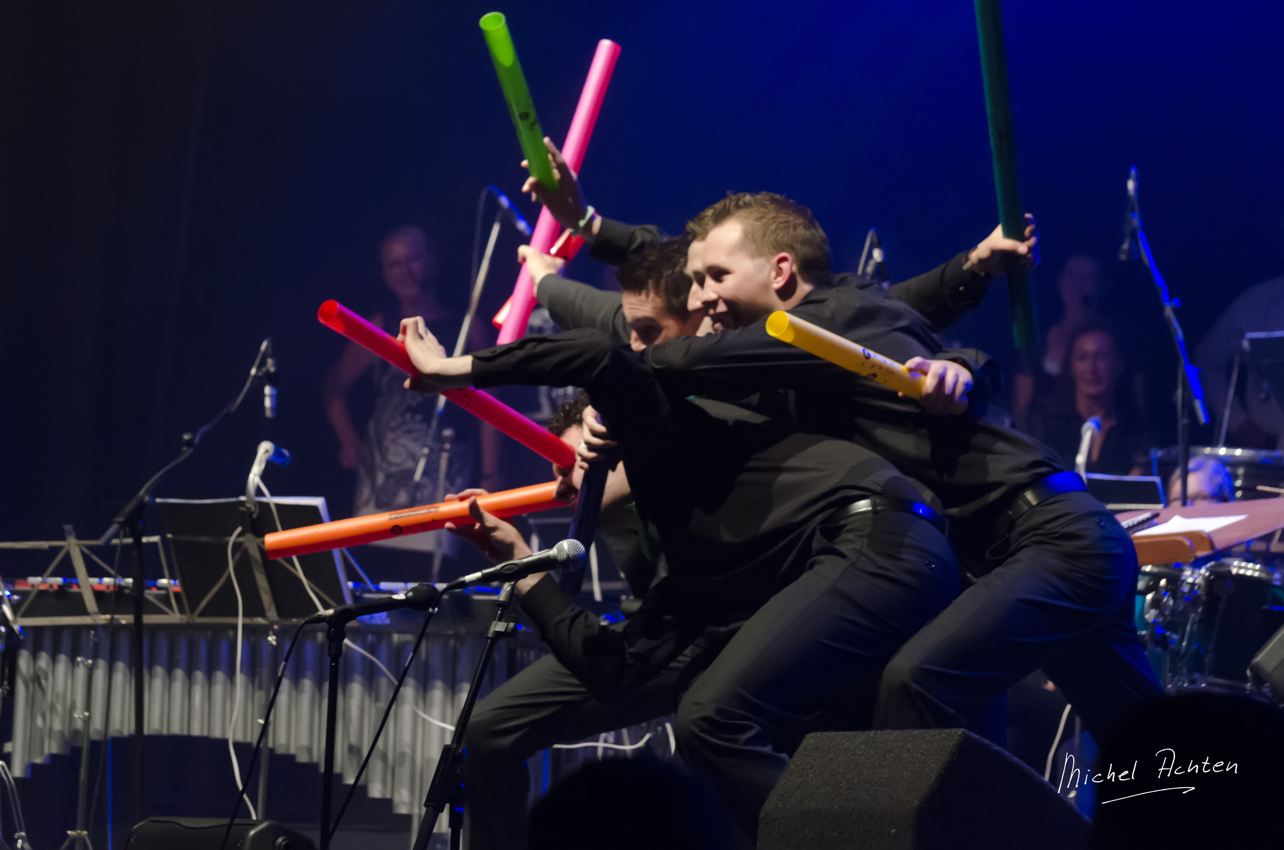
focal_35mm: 147
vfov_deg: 9.3
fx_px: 5232
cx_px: 642
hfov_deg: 14.0
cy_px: 425
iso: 4000
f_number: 5.6
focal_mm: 98
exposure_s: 1/50
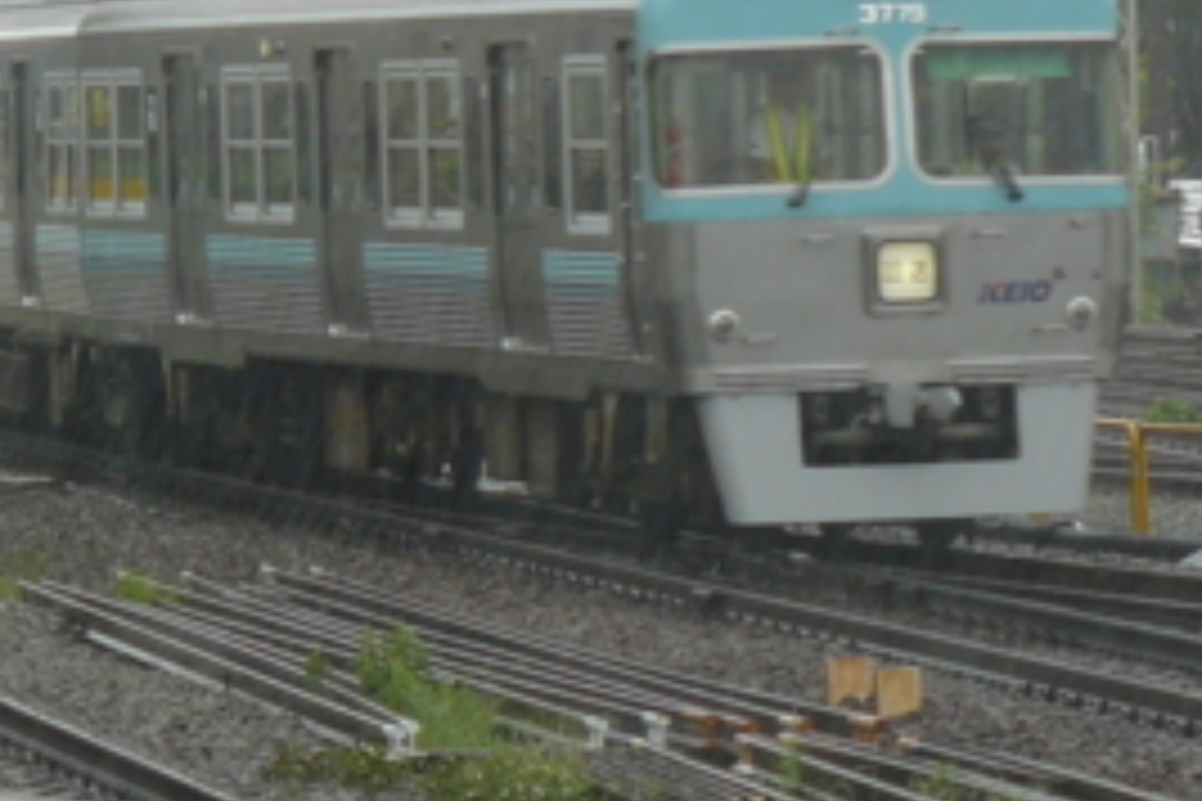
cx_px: 374
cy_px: 176
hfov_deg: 5.7
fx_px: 12153
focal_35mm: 364
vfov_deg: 3.8
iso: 100
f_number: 3.2
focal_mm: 21.6
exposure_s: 1/60
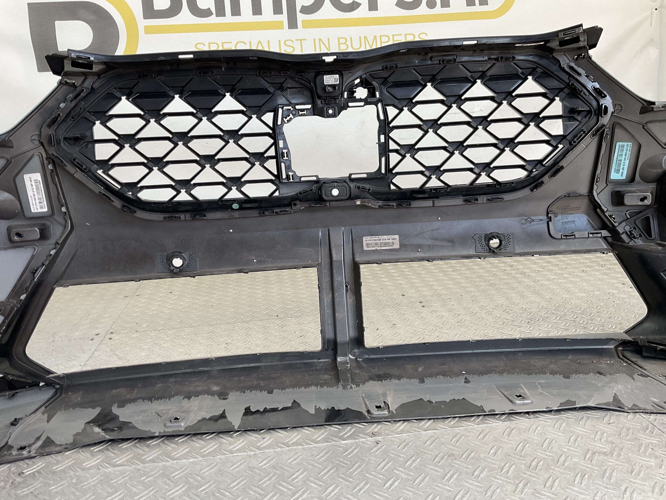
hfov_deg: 61.7
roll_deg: +2.1
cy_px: 250
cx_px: 333
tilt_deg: -14.4
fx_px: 558
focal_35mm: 29
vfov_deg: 48.2
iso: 20
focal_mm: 3
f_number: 1.8
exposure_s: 1/100
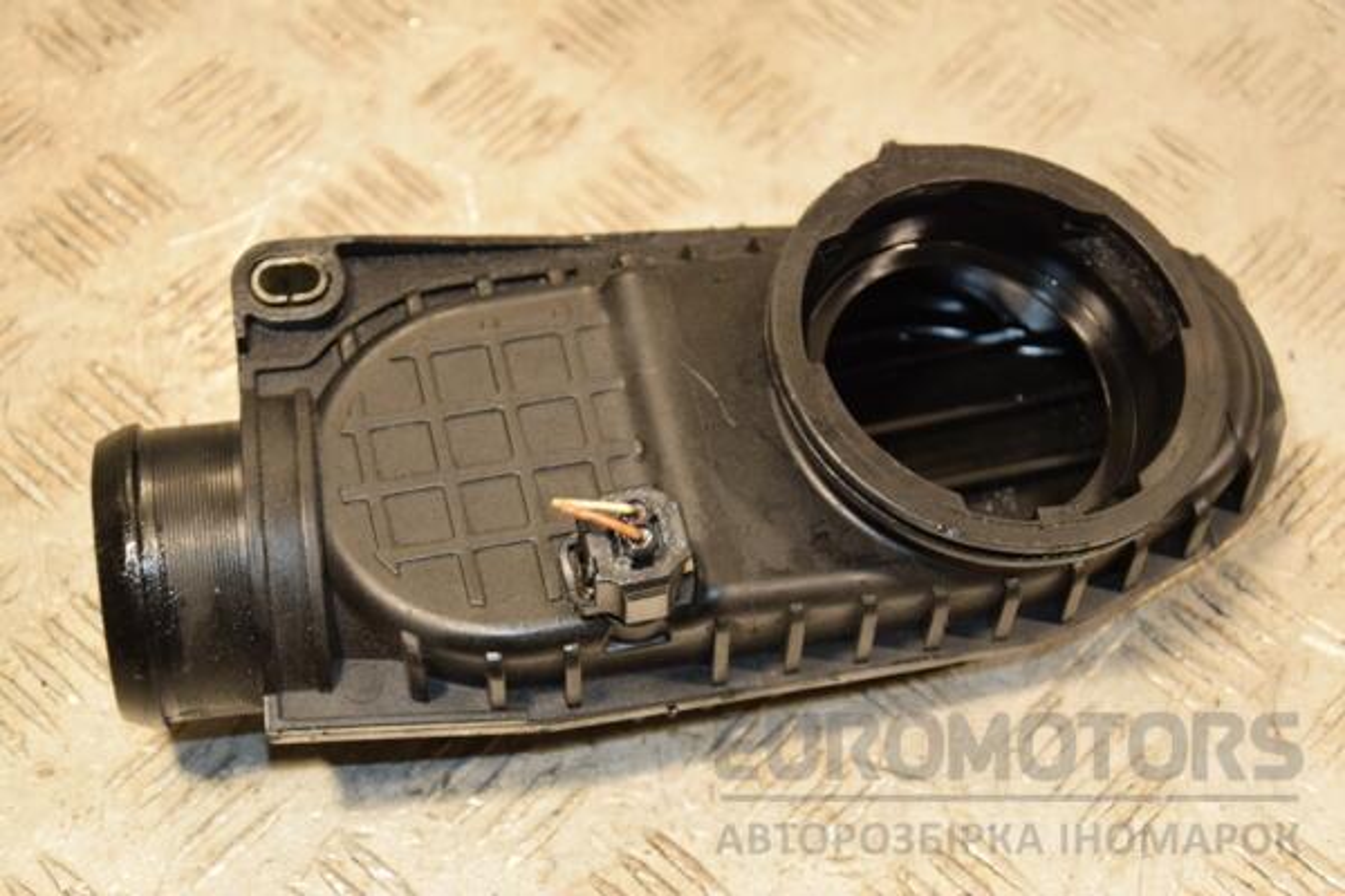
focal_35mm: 78
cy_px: 448
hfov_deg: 26.0
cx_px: 672
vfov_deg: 17.5
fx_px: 2914
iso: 800
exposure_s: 1/125
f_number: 5
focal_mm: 52
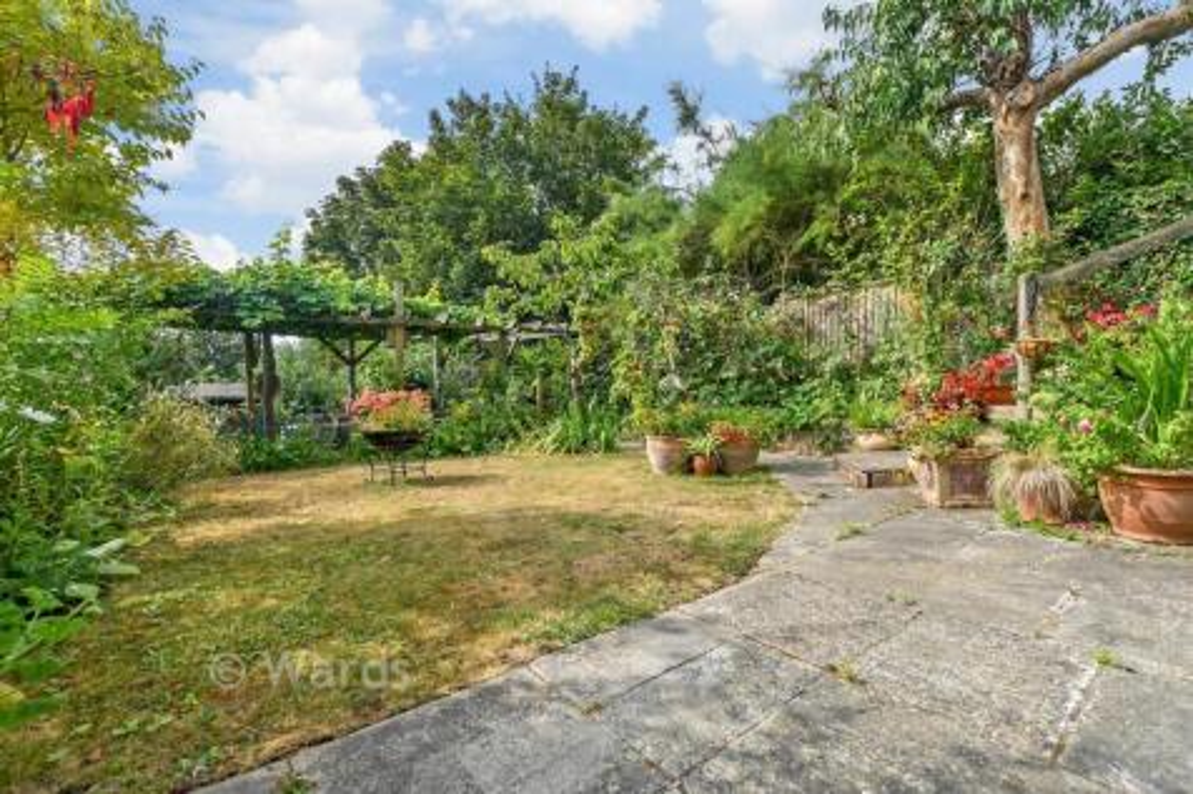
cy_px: 397
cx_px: 596
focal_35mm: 15
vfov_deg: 77.3
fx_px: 497
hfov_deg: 100.4
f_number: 8
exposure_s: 1/400
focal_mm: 10
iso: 160
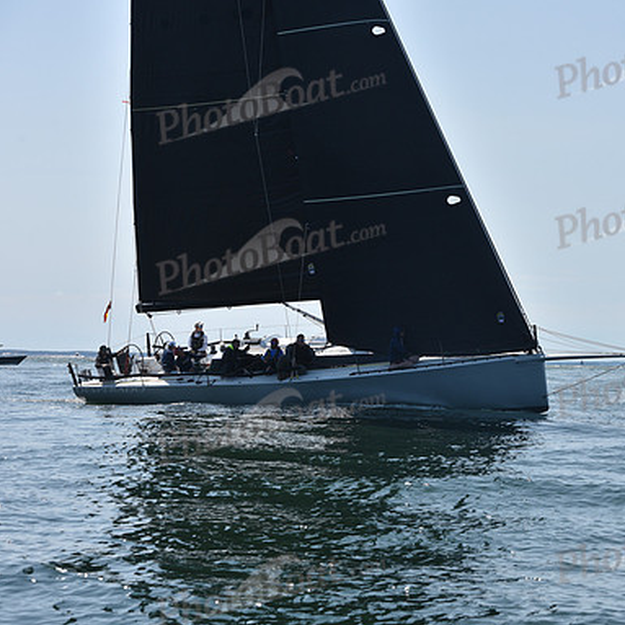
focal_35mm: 90
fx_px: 1838
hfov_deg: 19.2
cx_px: 472
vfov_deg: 19.3
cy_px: 314
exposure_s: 1/1000
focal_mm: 70
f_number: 8
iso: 250
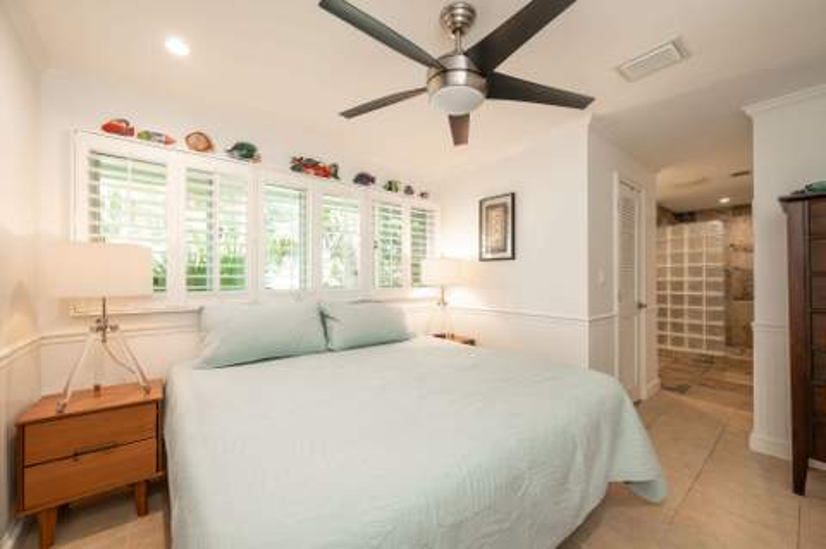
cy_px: 274
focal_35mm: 14
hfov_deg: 104.1
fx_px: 322
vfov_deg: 80.9
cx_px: 413
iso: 1250
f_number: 8
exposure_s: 1/60
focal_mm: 14
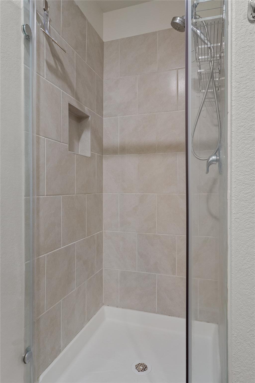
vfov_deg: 78.6
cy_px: 192
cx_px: 128
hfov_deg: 57.2
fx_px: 234
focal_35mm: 22
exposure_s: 1/8
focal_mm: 22
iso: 500
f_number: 8
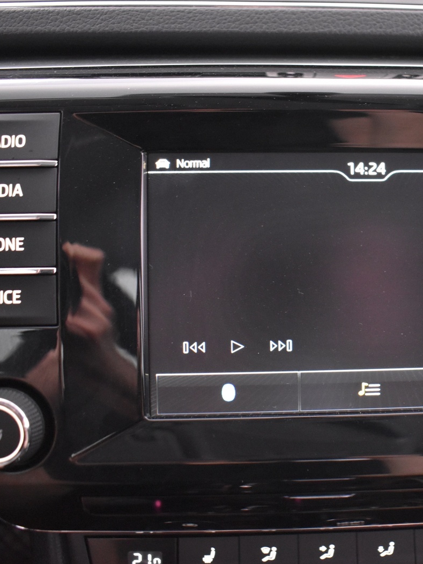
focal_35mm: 40
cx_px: 340
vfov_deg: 46.8
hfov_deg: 34.8
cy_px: 285
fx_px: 651
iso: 3200
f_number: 3.5
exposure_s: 1/10
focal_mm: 18
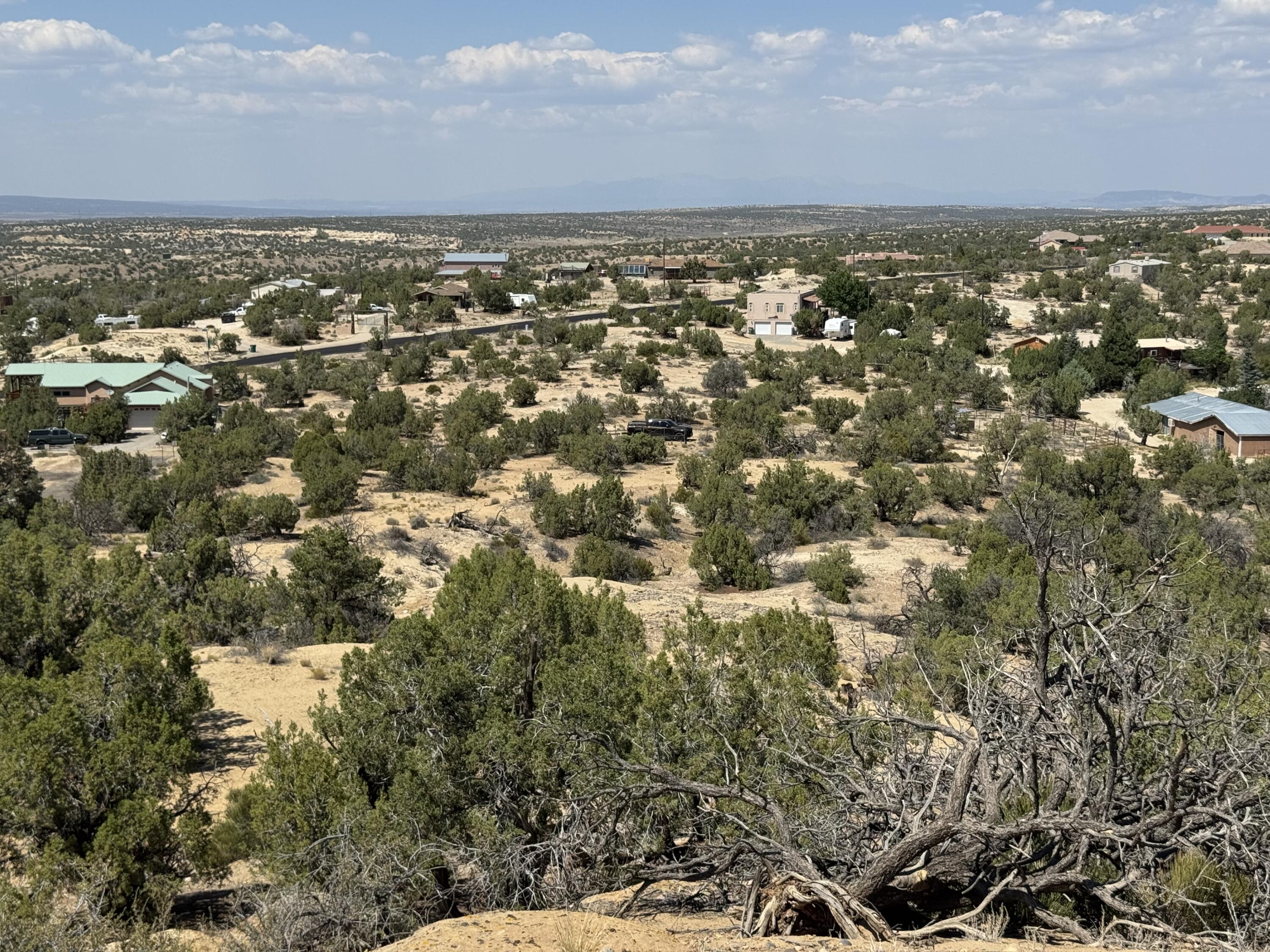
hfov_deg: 39.7
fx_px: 1761
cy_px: 476
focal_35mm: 48
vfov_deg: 30.3
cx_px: 635
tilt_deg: -8.4
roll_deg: +0.3
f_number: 1.78
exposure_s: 1/5848
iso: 64
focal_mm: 6.76
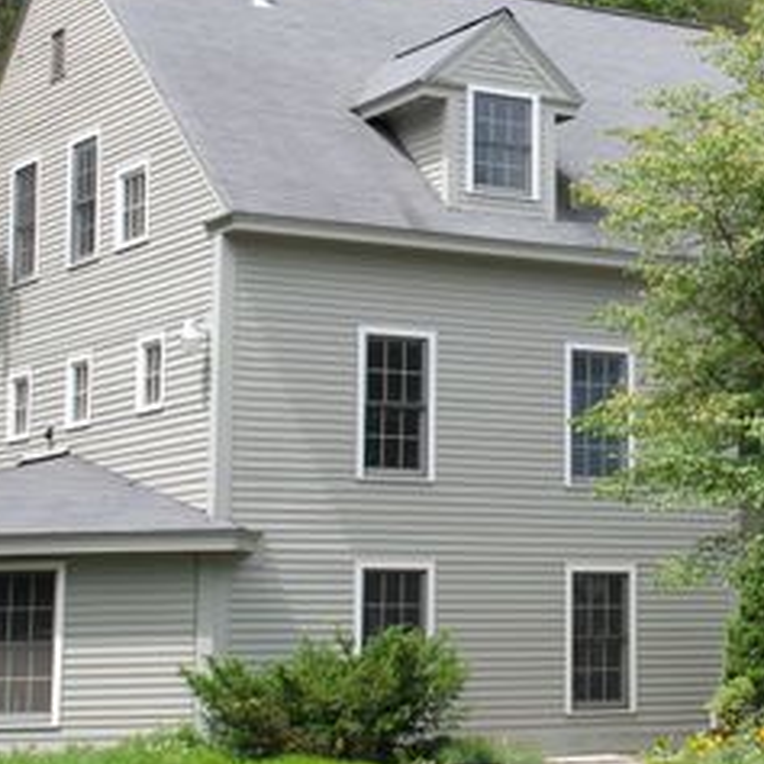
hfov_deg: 17.1
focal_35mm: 100
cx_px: 683
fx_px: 2499
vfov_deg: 17.3
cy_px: 242
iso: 100
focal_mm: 31
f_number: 7.1
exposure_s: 1/200
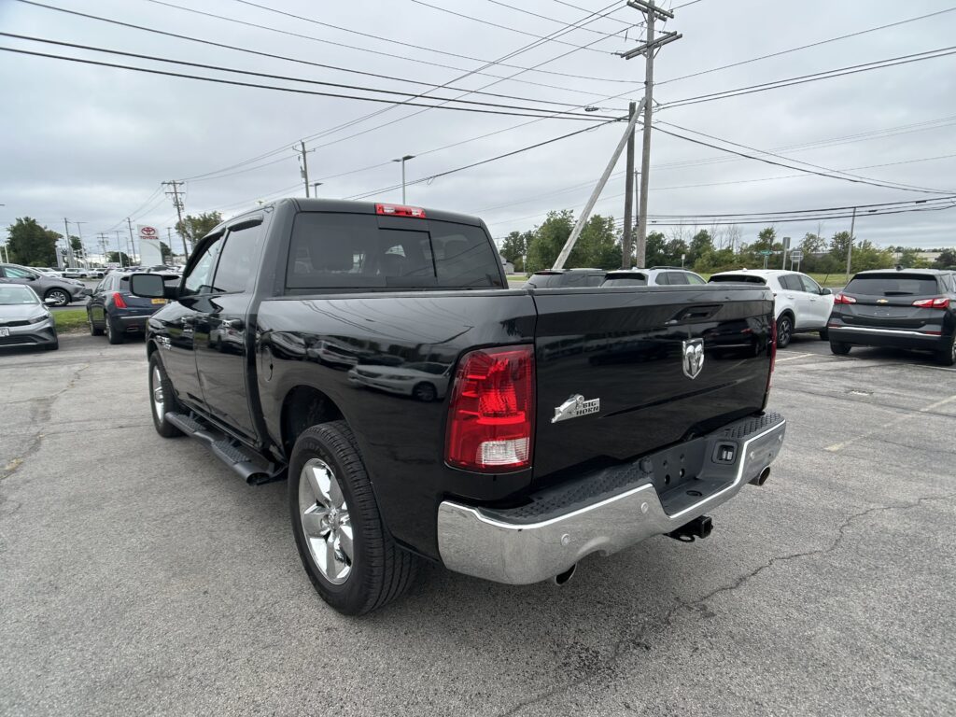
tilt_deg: -10.4
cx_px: 478
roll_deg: +0.5
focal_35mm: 26
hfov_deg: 67.3
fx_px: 718
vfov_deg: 53.1
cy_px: 358
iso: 50
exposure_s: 1/1621
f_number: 1.5
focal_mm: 5.7
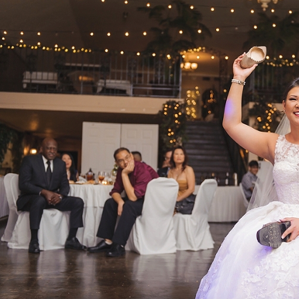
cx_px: 223
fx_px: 606
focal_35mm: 62
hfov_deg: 27.4
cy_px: 149
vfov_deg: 27.7
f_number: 2.8
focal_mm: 48
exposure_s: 1/200
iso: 320
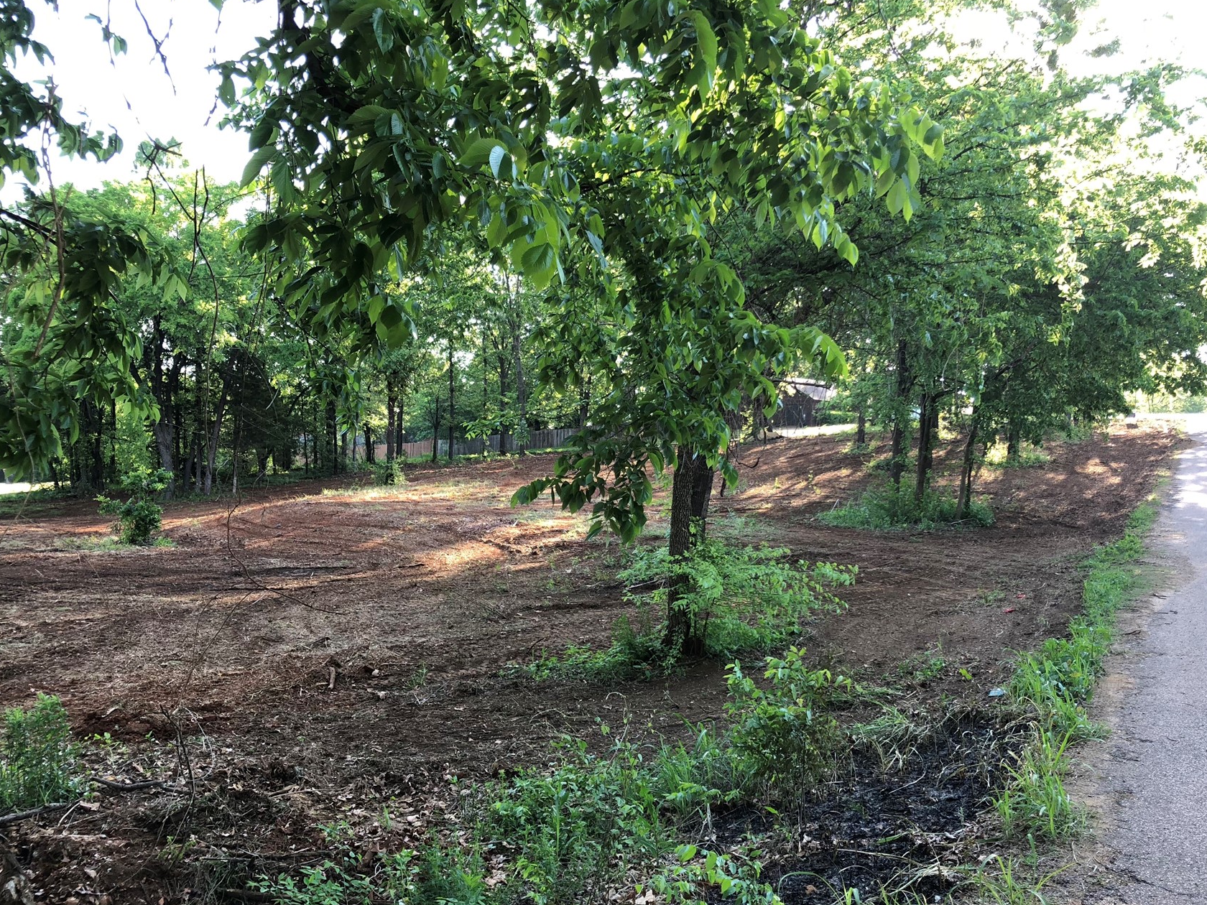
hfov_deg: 56.8
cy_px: 497
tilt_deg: -5.0
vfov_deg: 44.1
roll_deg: -1.4
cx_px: 606
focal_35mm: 32
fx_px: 1116
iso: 25
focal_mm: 3.99
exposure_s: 1/90
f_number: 1.8
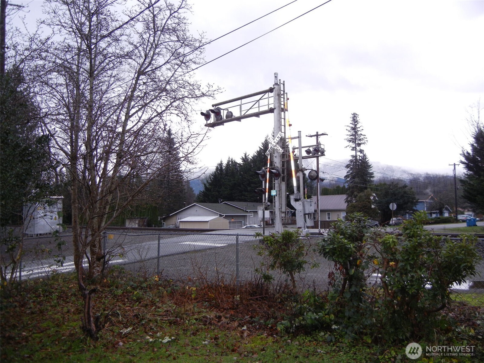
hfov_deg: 60.0
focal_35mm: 30
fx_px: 419
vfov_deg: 46.8
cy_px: 182
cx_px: 242
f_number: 3.5
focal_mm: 5.4
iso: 230
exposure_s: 1/180
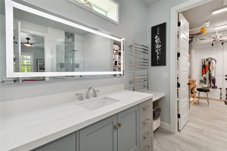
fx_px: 95
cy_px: 76
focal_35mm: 15
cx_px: 114
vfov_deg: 77.3
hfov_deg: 100.4
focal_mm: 10
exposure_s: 1/6
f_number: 7.1
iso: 100
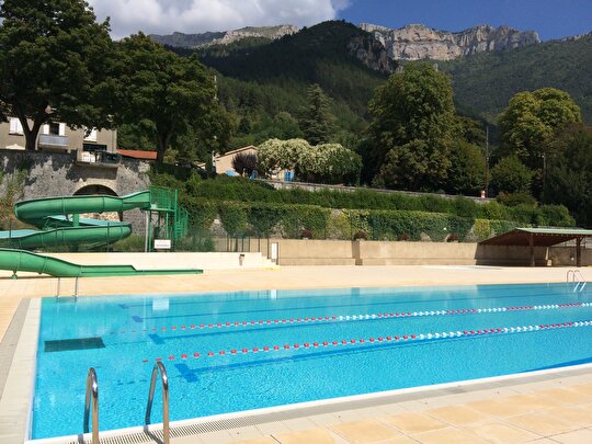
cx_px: 296
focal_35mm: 29
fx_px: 496
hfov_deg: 61.7
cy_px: 222
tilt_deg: -0.2
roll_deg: -0.8
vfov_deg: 48.2
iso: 32
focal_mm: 4.15
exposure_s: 1/3731
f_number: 2.2
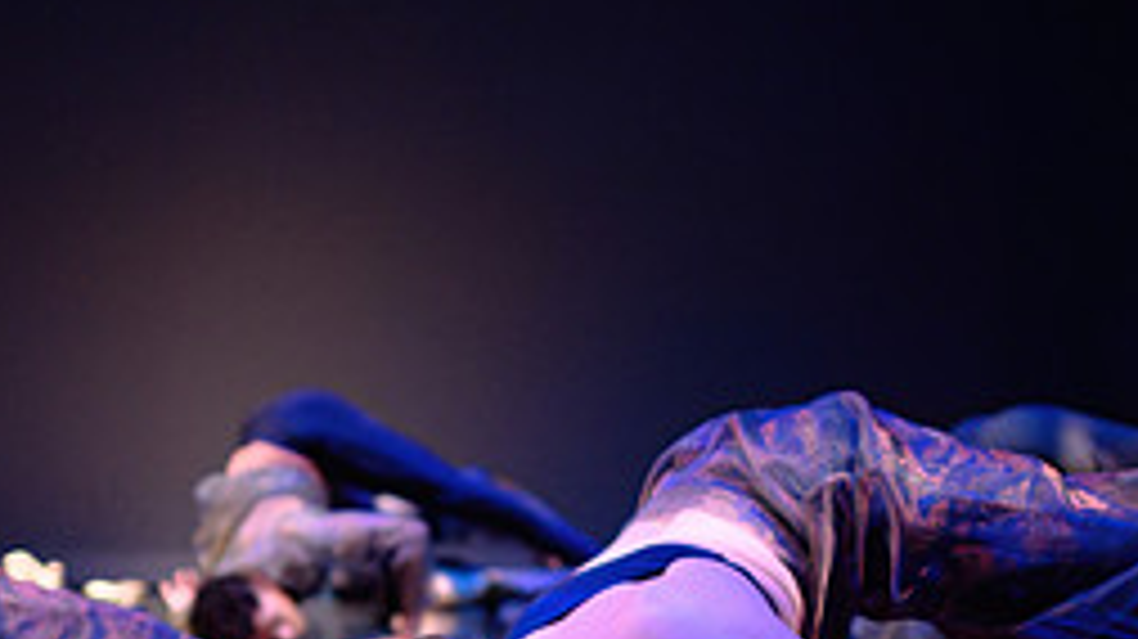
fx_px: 1749
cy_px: 540
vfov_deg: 20.4
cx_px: 522
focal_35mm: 58
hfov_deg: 36.0
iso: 1000
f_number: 1.4
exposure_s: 1/400
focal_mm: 24
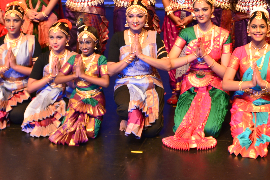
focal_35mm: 87
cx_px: 226
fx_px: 653
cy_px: -57
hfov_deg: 23.0
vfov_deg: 15.0
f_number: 4
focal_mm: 24
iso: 500
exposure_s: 1/60
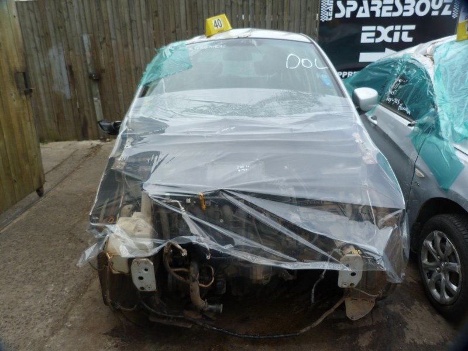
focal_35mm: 25
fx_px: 338
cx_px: 234
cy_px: 176
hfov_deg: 69.4
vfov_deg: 54.9
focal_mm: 4.5
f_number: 2.8
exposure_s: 1/60
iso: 80
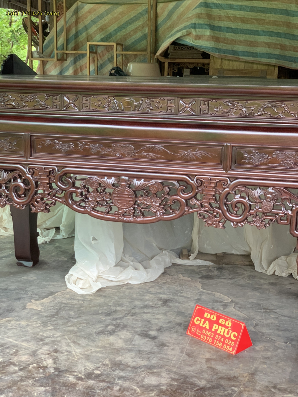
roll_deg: -0.9
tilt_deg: -11.1
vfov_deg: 36.8
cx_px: 149
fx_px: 597
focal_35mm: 52
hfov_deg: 28.0
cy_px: 198
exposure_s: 1/60
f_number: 2.4
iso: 160
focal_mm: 6
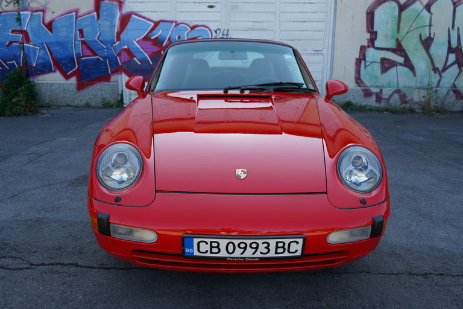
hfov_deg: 60.3
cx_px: 232
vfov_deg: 42.3
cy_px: 154
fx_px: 399
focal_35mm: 31
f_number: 4
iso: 100
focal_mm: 31
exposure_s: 1/160
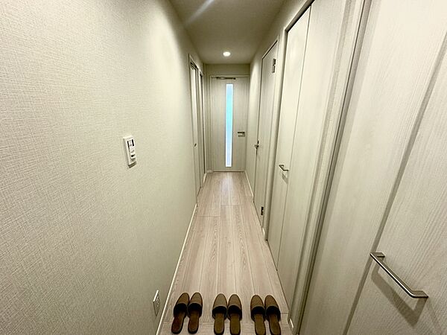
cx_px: 224
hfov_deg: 102.1
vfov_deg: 85.7
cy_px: 168
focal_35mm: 14
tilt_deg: -18.7
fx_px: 181
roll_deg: +0.1
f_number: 2.2
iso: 250
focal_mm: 2.22
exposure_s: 1/100
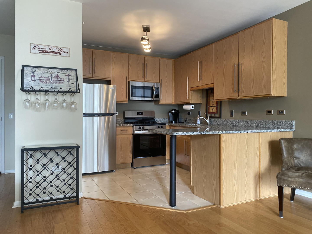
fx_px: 234
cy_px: 117
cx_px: 156
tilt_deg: -0.4
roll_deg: -0.6
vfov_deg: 53.1
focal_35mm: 26
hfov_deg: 67.3
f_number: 1.8
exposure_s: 1/60
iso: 250
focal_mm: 4.25
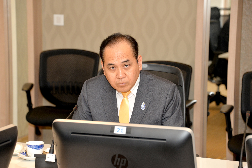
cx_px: 126
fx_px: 854
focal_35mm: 122
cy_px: 84
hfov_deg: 16.8
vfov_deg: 11.2
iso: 800
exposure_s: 1/60
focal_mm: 122
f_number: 5.6
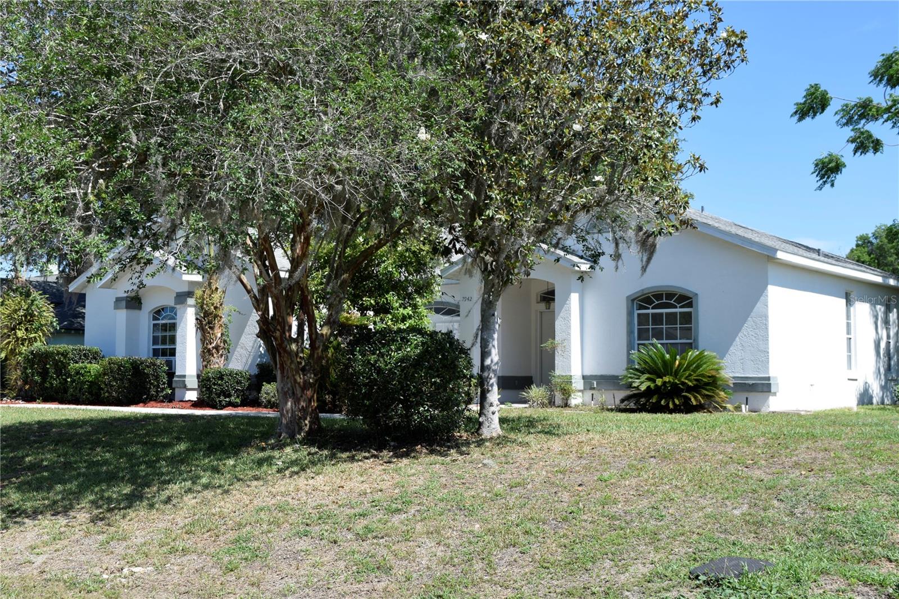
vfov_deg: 30.8
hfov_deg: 45.0
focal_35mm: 44
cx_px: 450
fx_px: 1086
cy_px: 300
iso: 200
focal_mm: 29
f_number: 9
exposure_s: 1/320
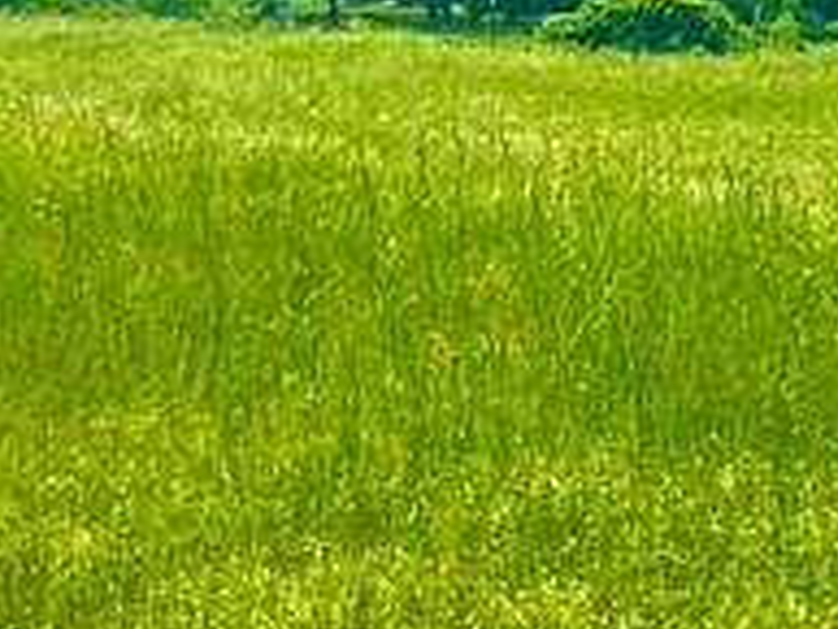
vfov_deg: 10.7
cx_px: 1728
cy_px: 91
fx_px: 3343
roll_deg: -0.9
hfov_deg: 12.4
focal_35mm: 138
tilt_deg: -1.9
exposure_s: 1/6173
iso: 50
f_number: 1.6
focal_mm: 5.1
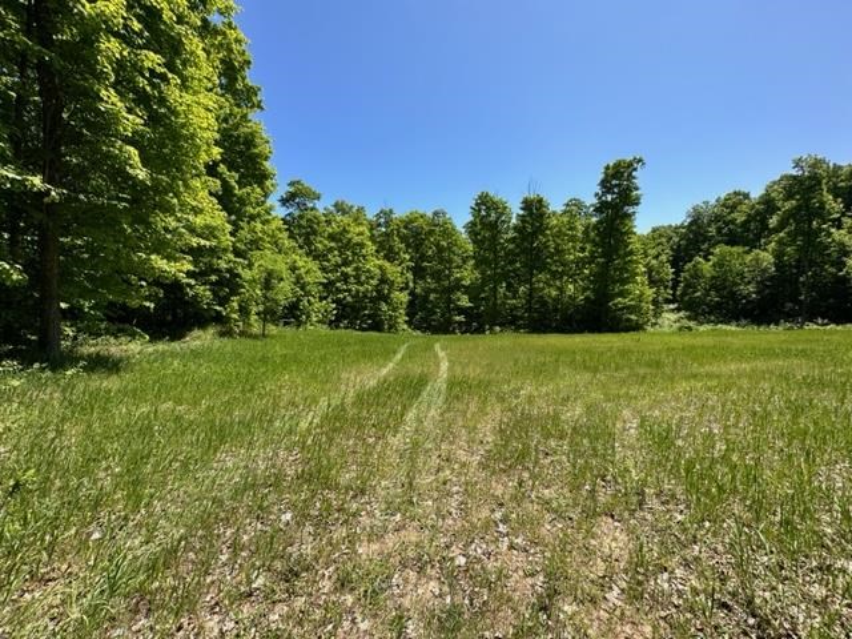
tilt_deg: -2.7
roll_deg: +0.6
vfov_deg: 85.7
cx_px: 426
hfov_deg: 102.1
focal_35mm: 14
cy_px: 320
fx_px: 345
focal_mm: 2.22
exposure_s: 1/1092
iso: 40
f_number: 2.2
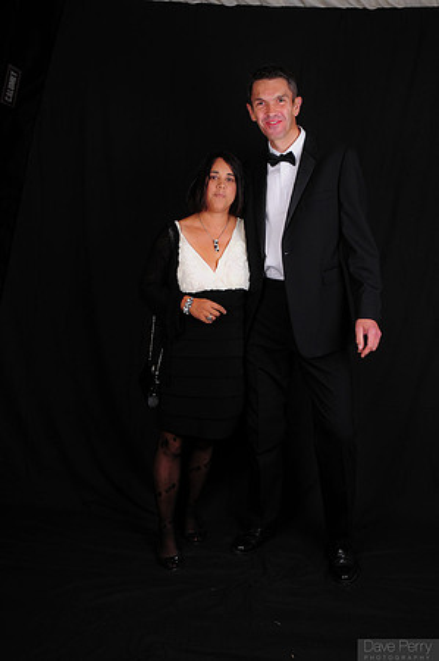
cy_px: 330
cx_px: 220
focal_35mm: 38
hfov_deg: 35.4
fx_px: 687
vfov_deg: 51.3
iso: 200
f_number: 8
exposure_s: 1/125
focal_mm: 25
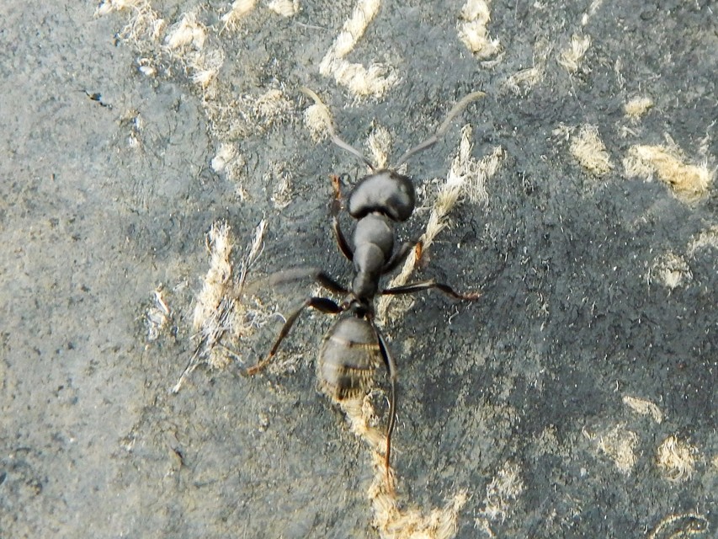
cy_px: 270
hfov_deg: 43.8
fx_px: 892
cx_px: 359
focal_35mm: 43
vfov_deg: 33.6
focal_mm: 7.7
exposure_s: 1/160
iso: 400
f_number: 3.6
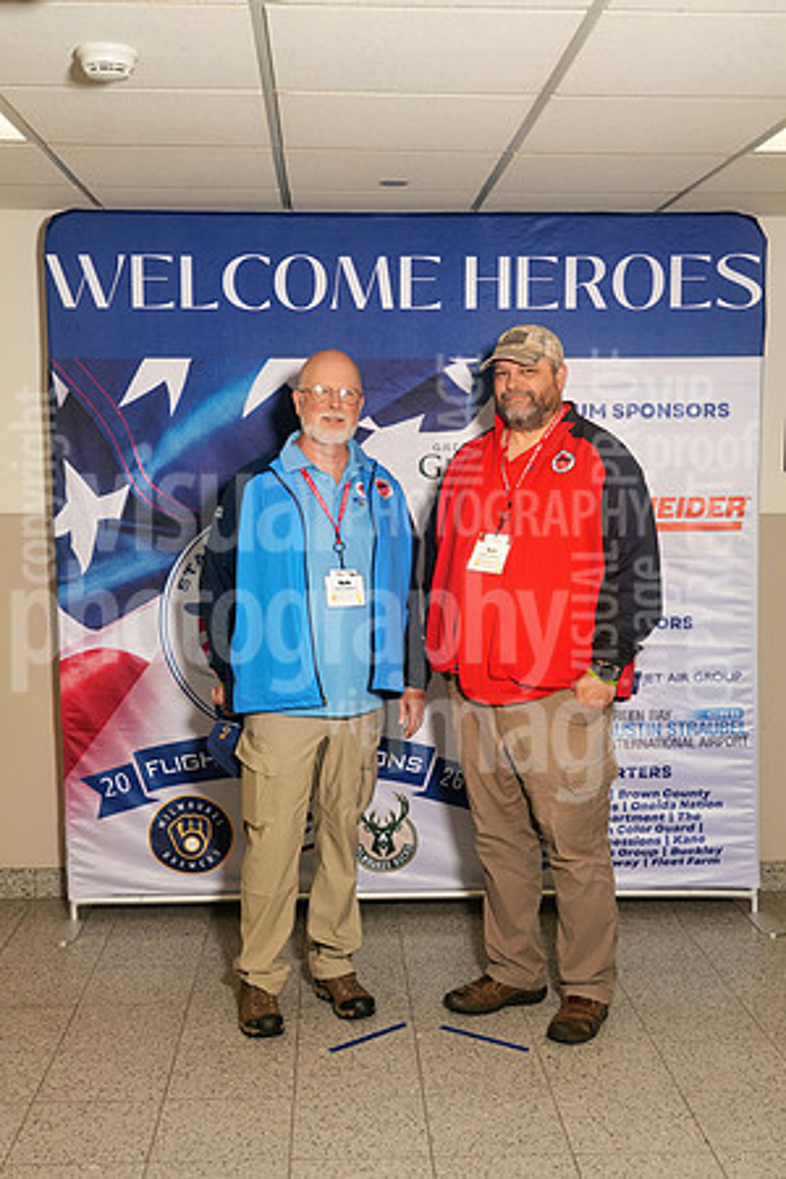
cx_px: 393
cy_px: 590
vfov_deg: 42.3
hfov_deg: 28.9
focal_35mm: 46
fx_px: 1523
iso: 400
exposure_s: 1/100
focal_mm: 31
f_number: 8
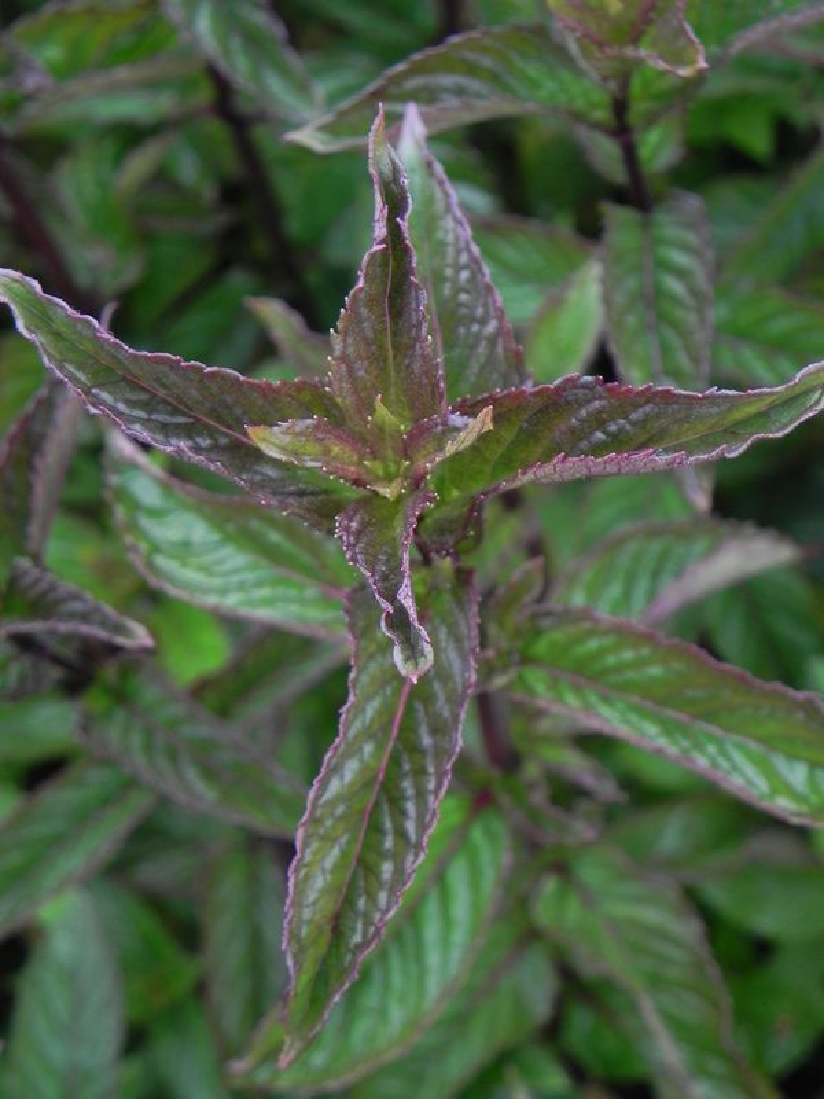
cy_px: 550
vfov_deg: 33.2
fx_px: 1841
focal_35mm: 58
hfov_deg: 25.2
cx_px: 412
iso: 160
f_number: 3.5
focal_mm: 10.3
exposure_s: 1/100
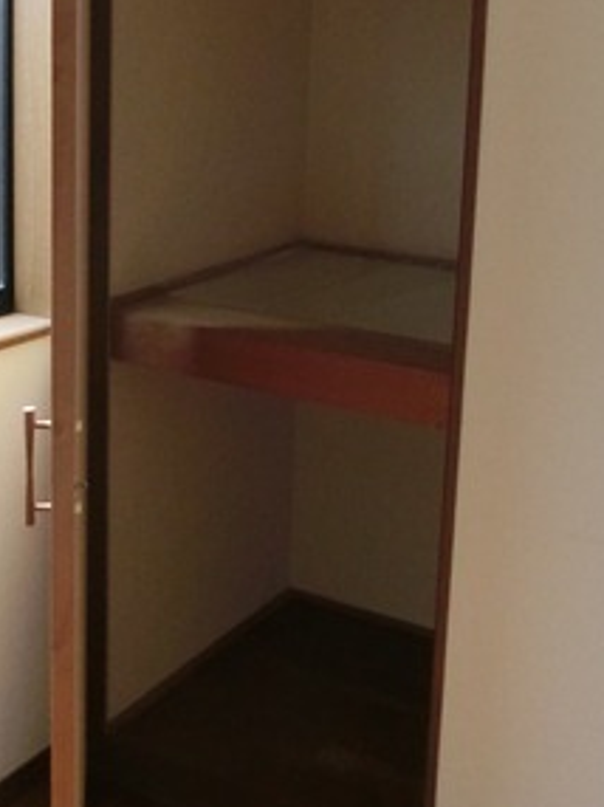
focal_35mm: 56
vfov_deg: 33.8
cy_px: 217
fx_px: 1305
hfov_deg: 26.0
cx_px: 254
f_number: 3.2
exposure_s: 1/50
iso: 400
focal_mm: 4.43
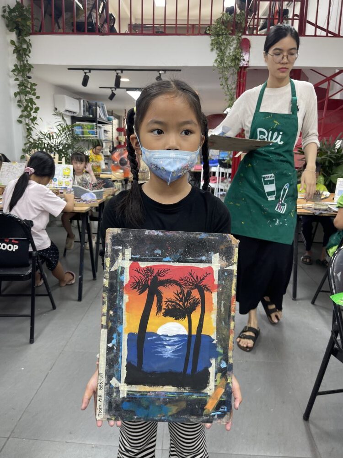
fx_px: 344
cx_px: 172
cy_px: 229
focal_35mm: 26
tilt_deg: -13.2
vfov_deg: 67.3
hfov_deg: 53.1
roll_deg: -1.5
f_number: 1.6
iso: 64
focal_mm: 5.1
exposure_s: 1/100
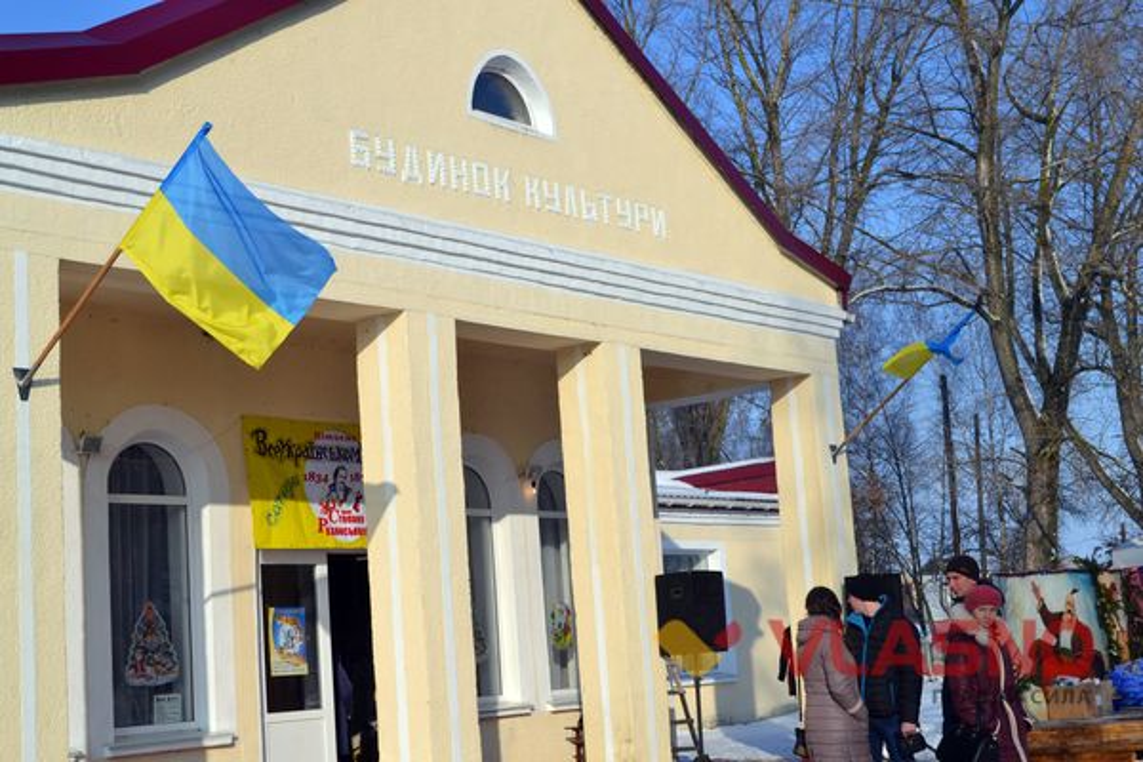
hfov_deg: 38.9
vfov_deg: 26.5
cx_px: 572
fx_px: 1619
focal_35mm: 51
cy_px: 381
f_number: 8
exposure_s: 1/320
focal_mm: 34
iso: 100
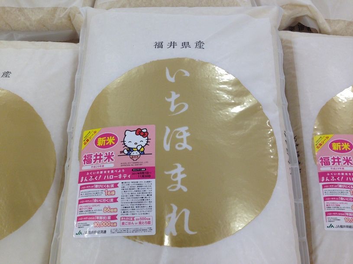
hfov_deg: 55.4
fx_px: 336
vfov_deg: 42.9
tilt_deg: -67.2
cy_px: 132
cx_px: 176
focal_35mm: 33
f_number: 2.4
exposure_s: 1/120
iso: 80
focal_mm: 4.12
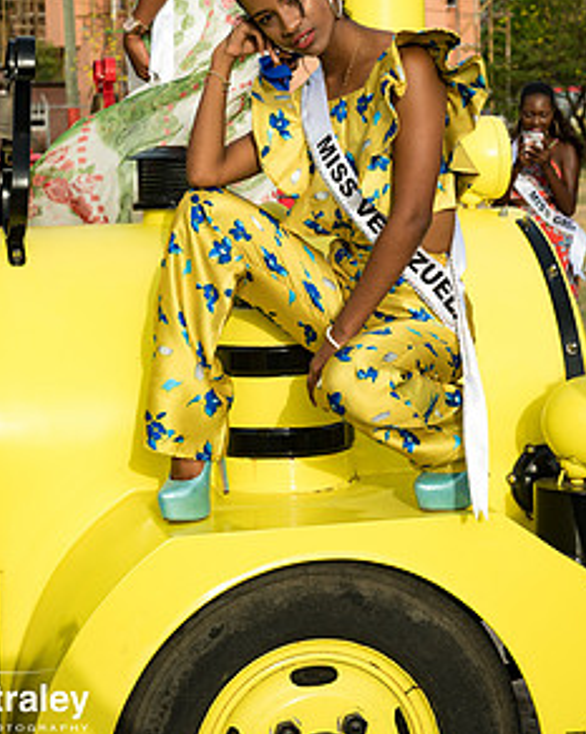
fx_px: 1824
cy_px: 191
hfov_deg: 18.3
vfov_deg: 22.6
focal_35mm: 84
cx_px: 292
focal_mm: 58
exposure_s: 1/200
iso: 80
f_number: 6.3
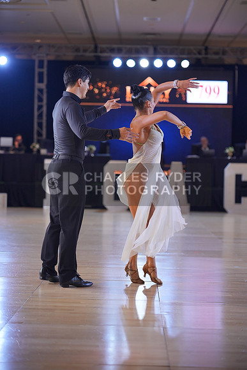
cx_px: 124
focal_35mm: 73
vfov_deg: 27.7
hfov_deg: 18.7
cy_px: 185
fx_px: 751
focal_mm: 73
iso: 640
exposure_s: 1/500
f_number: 2
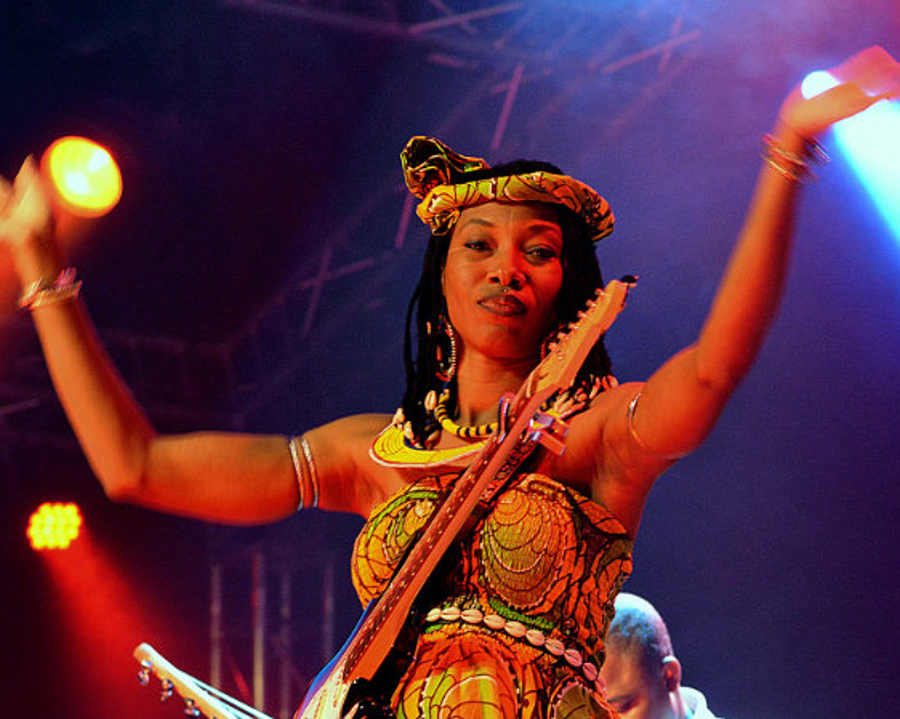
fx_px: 4834
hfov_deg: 10.6
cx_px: 421
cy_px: 354
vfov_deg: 8.5
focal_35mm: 182
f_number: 5
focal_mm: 105
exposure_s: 1/60
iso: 3200
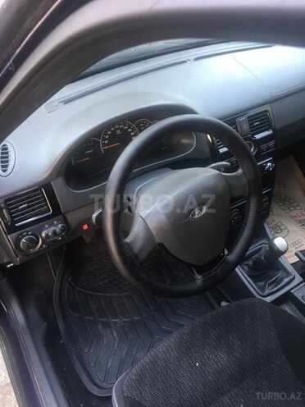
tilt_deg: -39.5
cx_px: 152
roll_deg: -2.7
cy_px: 204
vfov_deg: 61.7
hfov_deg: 48.2
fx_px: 341
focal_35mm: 29
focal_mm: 4.15
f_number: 2.2
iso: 25
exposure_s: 1/33
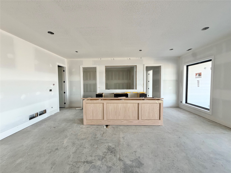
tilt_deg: -1.8
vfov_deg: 85.7
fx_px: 93
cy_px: 86
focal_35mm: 14
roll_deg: +0.3
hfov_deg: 102.1
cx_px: 116
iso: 200
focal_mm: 2.22
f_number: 2.2
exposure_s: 1/121
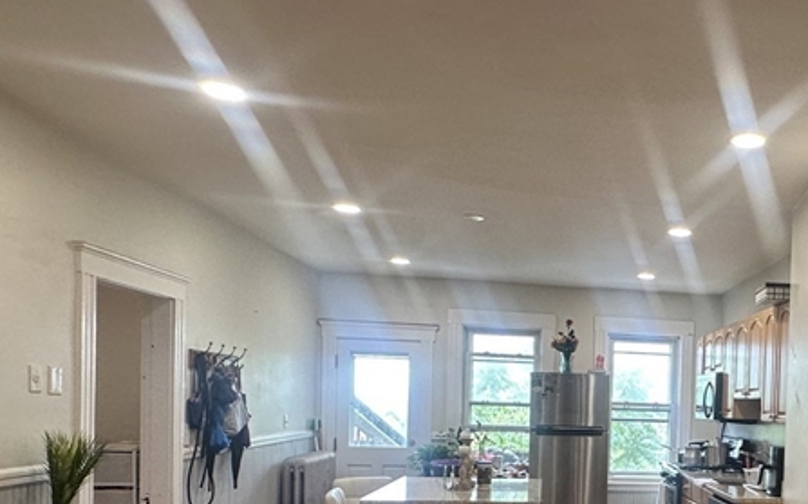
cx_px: 687
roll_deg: -2.5
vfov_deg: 35.6
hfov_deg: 51.7
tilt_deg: -0.3
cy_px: 428
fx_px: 748
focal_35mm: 34
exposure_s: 1/120
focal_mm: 2.22
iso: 160
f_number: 2.2
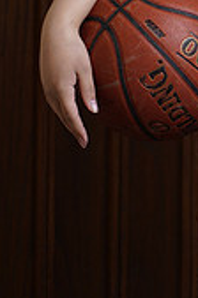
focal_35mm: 292
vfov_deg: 7.0
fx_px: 2419
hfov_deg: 4.6
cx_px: 325
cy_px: -152
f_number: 5.6
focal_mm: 85
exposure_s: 1/250
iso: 200
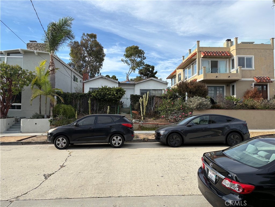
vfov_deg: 53.1
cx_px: 138
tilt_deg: +3.5
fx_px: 207
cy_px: 104
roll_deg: -1.1
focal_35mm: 26
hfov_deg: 67.3
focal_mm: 5.96
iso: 50
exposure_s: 1/2208
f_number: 1.6
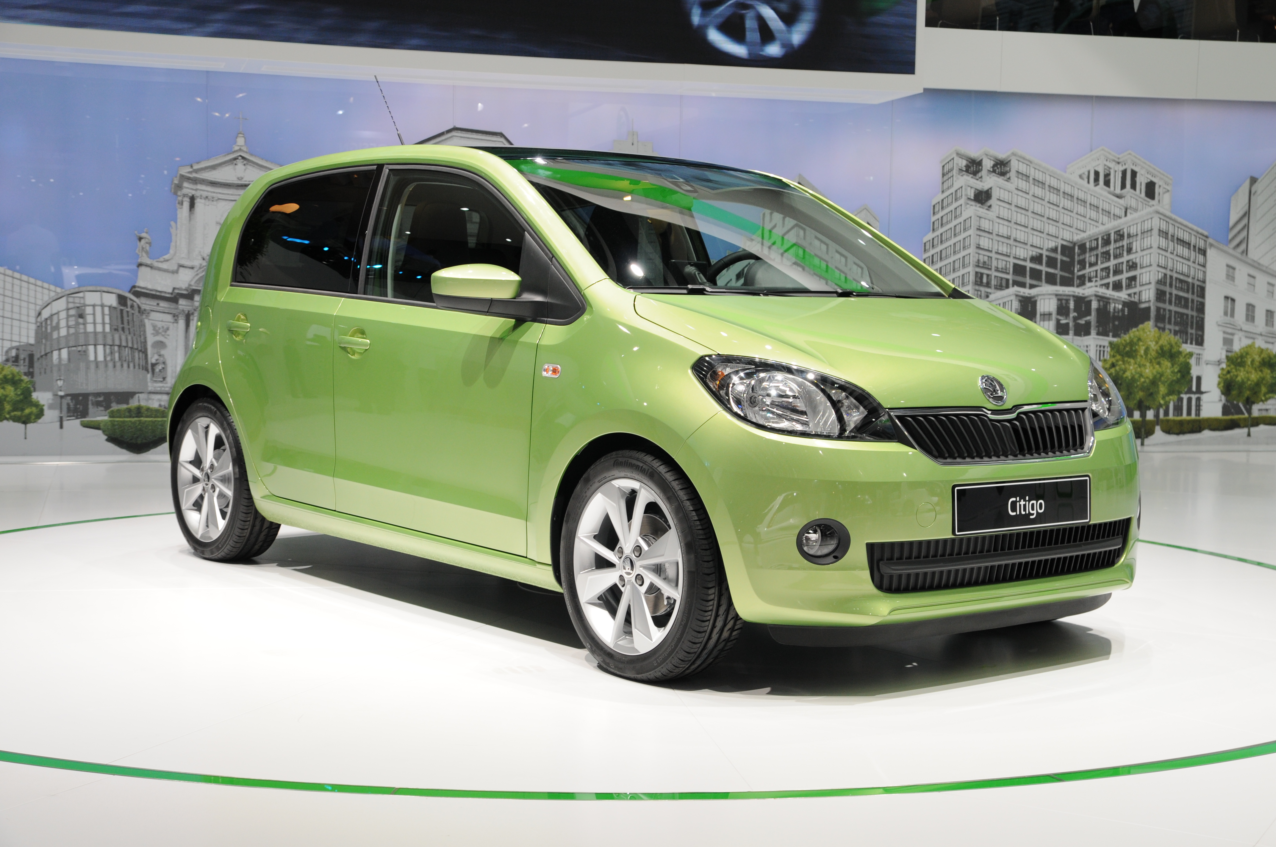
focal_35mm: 51
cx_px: 638
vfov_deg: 26.4
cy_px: 424
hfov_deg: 38.9
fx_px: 1805
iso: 400
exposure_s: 1/250
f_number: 8
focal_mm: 34
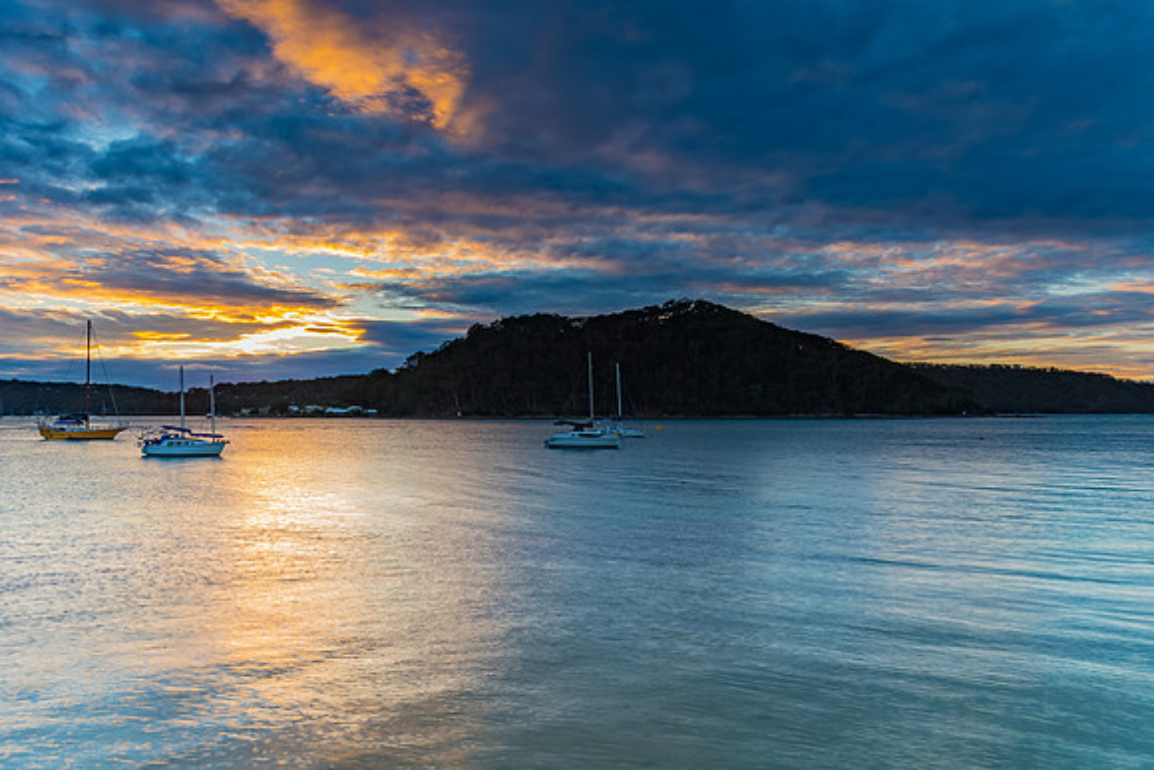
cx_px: 577
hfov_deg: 71.8
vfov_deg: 51.5
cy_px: 385
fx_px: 798
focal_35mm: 25
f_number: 11
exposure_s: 1/2.5
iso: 50
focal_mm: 16
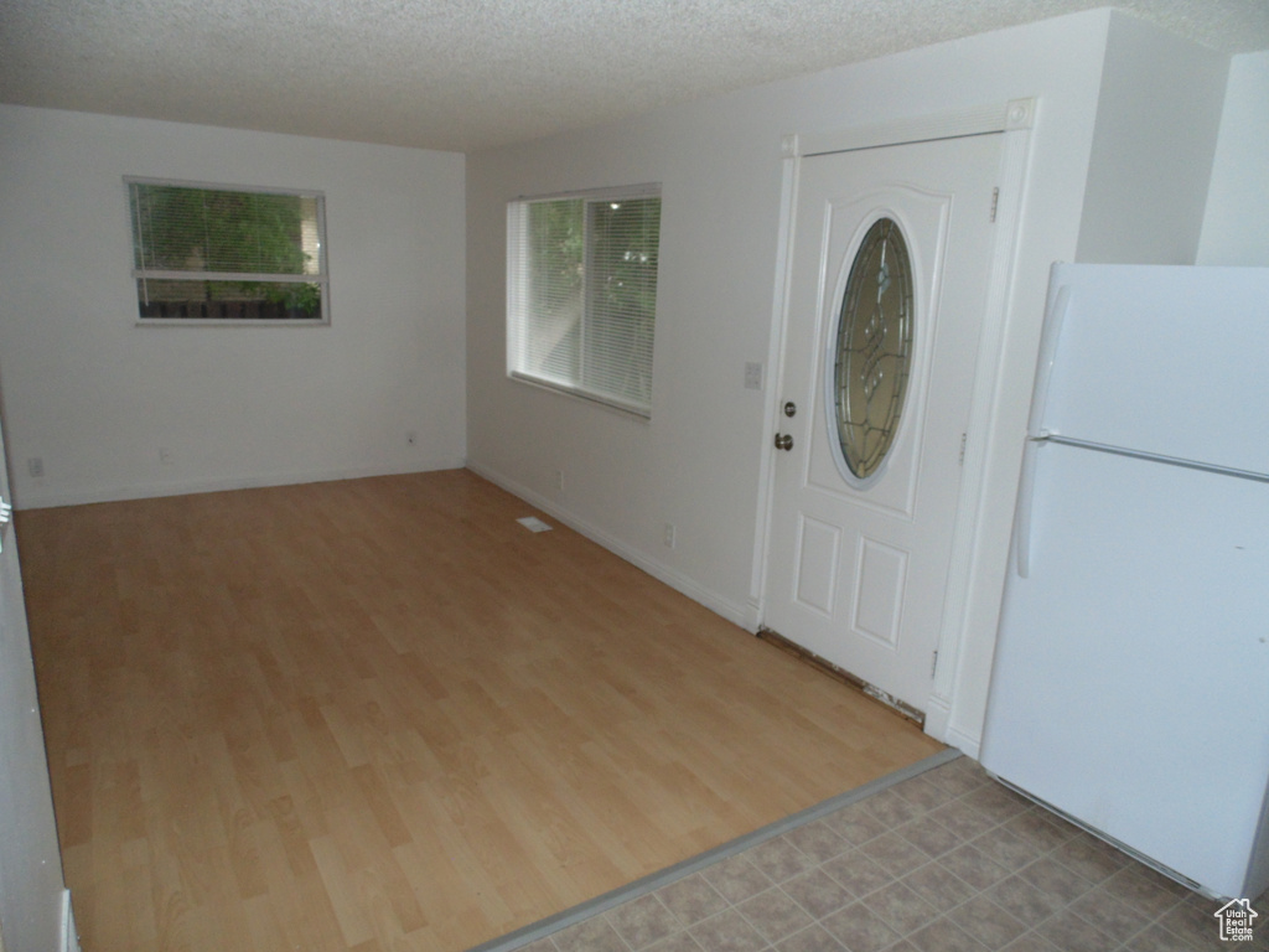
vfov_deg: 61.1
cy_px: 476
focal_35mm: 22
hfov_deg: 76.4
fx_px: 807
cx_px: 634
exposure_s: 1/30
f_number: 3.1
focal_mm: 4
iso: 200
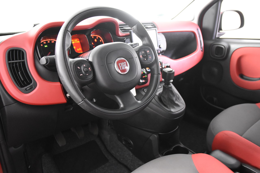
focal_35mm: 30
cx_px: 130
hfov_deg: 61.9
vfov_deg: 43.6
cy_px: 86
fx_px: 217
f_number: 2.8
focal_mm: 20
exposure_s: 1/30
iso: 4000
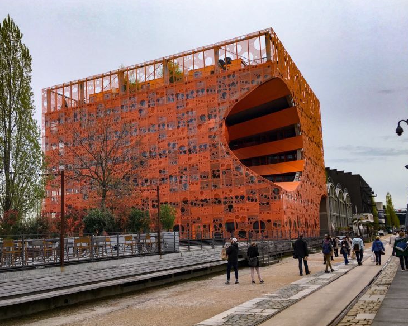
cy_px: 164
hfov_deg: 57.1
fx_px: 374
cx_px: 186
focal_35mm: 31
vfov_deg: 47.1
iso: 25
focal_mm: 4.15
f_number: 2.2
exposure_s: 1/785
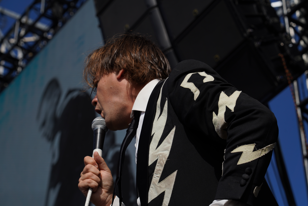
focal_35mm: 105
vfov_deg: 13.0
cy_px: 103
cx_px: 154
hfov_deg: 19.5
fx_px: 898
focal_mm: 105
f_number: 8
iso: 100
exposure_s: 1/800
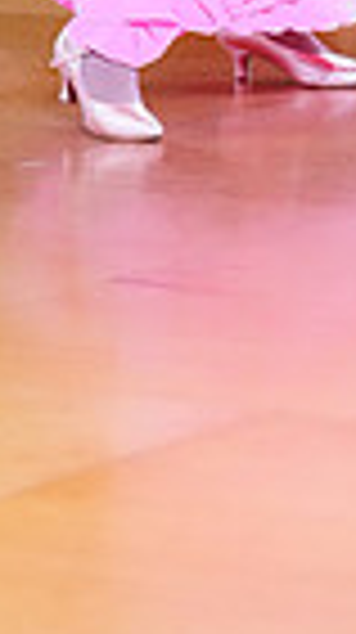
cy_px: -445
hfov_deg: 3.1
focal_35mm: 392
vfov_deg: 5.4
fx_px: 6598
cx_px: 65
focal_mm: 91
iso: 5000
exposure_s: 1/400
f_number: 2.8
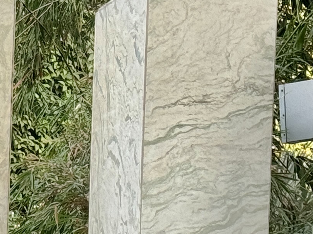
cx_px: -423
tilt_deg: -4.2
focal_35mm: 239
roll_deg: -0.7
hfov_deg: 7.7
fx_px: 2160
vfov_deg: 6.1
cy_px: 381
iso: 50
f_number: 1.78
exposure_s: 1/214
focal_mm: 6.86
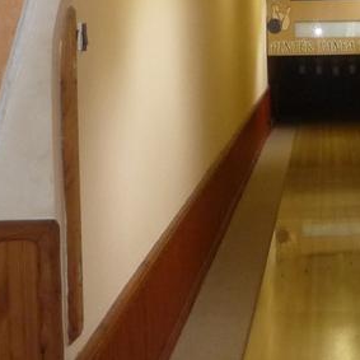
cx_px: 312
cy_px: 74
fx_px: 1294
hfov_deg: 15.7
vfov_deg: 15.7
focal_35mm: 110
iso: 200
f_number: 2.8
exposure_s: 1/30
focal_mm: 4.4
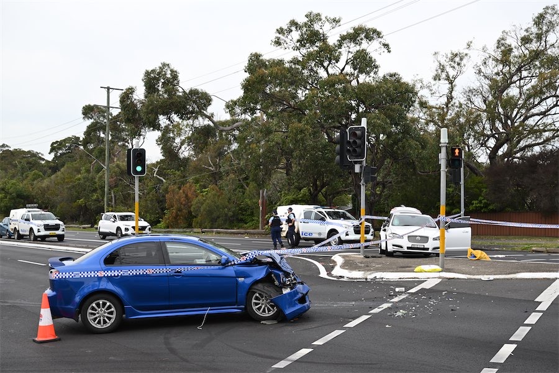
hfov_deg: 42.7
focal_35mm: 46
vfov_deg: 29.2
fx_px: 714
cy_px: 186
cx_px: 280
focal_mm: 46
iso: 500
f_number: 6.3
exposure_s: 1/1000
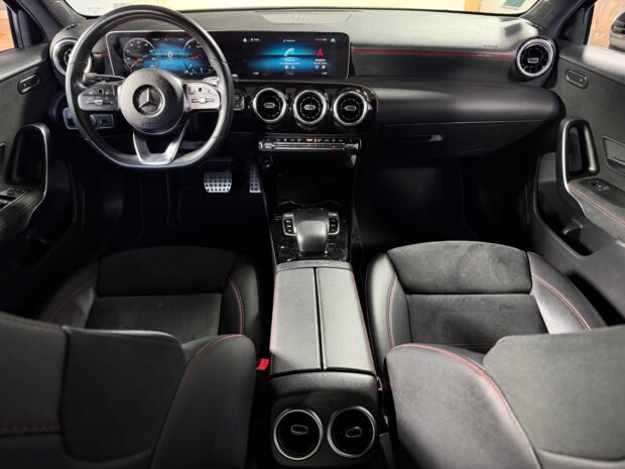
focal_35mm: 24
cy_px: 234
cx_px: 312
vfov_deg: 56.8
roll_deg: -0.4
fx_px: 433
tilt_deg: -35.4
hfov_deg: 71.6
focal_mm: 6.76
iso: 800
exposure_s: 1/33
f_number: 1.78
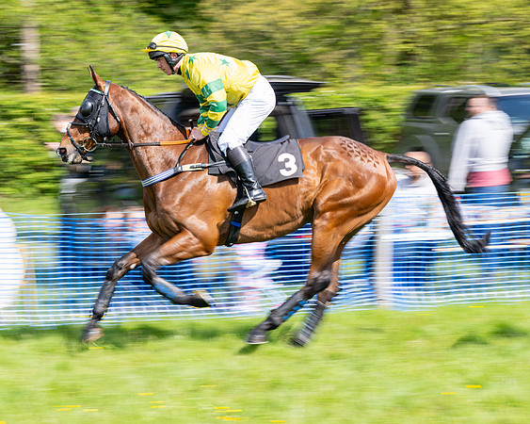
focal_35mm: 147
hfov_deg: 13.1
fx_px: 2307
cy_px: 209
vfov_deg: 10.5
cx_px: 227
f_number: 8
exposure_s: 1/100
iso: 100
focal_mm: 120
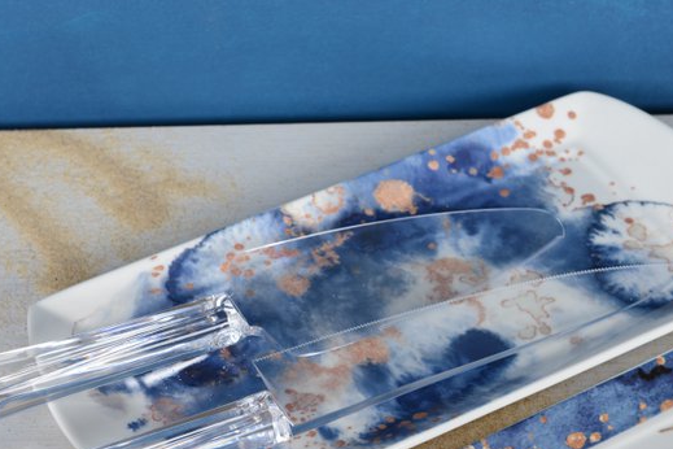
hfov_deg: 18.9
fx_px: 2019
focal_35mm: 108
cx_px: 338
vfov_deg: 12.6
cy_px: 336
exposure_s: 1/250
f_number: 10
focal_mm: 70
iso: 200
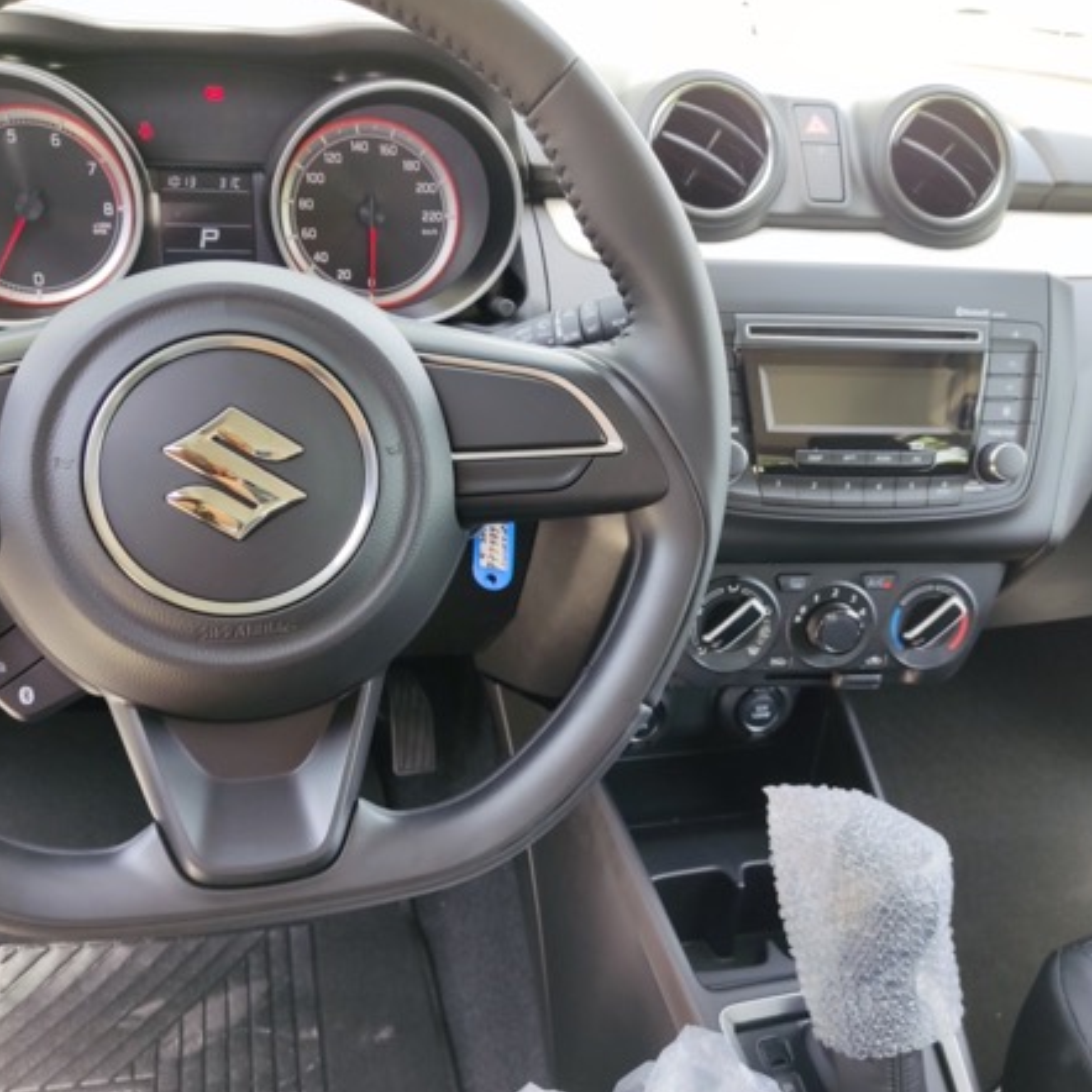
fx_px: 1142
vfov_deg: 51.1
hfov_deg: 51.1
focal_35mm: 32
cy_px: 539
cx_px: 524
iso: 75
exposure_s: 1/100
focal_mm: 4.71
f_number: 1.79
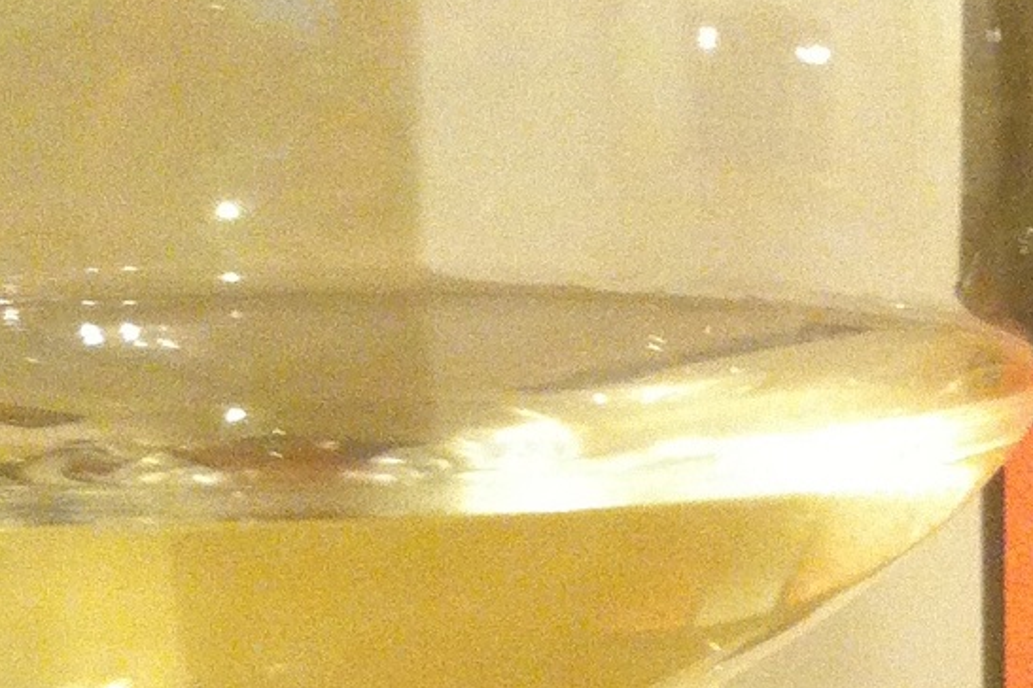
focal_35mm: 133
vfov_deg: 10.3
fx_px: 3816
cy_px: 524
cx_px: 939
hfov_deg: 15.2
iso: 320
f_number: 2.8
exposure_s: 1/15
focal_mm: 3.85
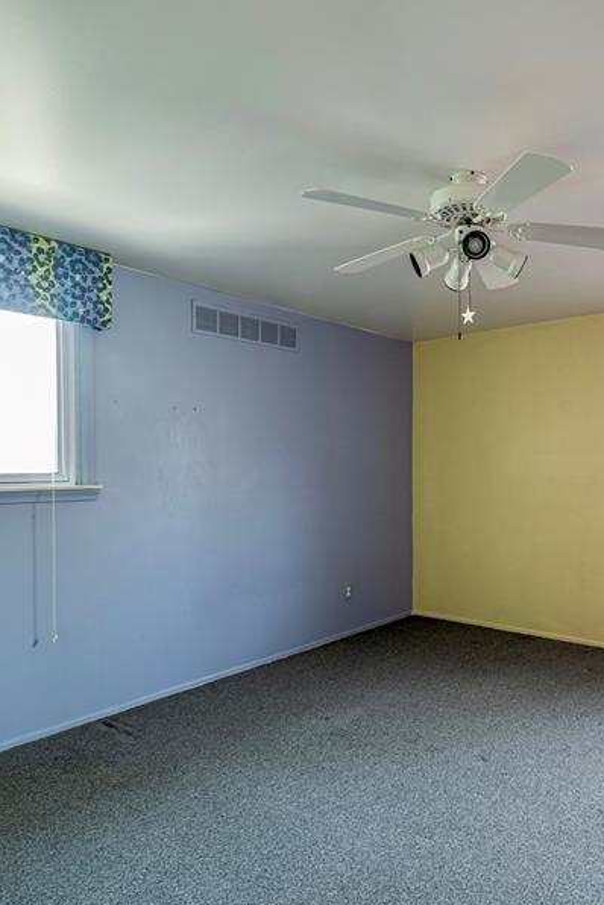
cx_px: 436
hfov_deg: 51.4
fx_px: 604
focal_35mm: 24
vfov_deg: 73.7
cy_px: 468
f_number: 8
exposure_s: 1
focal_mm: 14
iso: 200
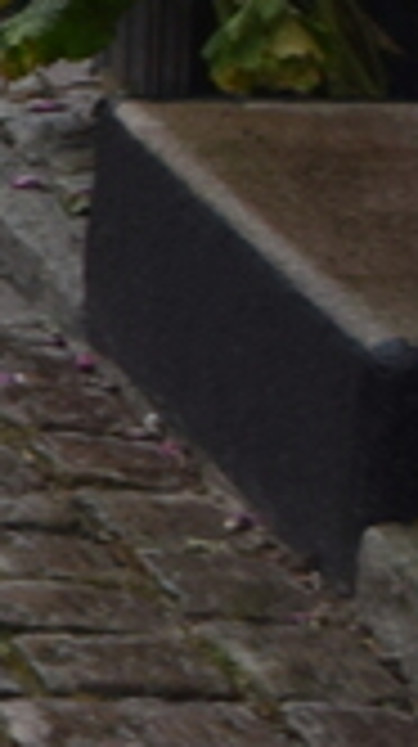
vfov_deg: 7.7
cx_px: -1510
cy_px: -578
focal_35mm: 273
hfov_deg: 4.0
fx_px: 5396
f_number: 8
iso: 400
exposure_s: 1/250
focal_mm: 18
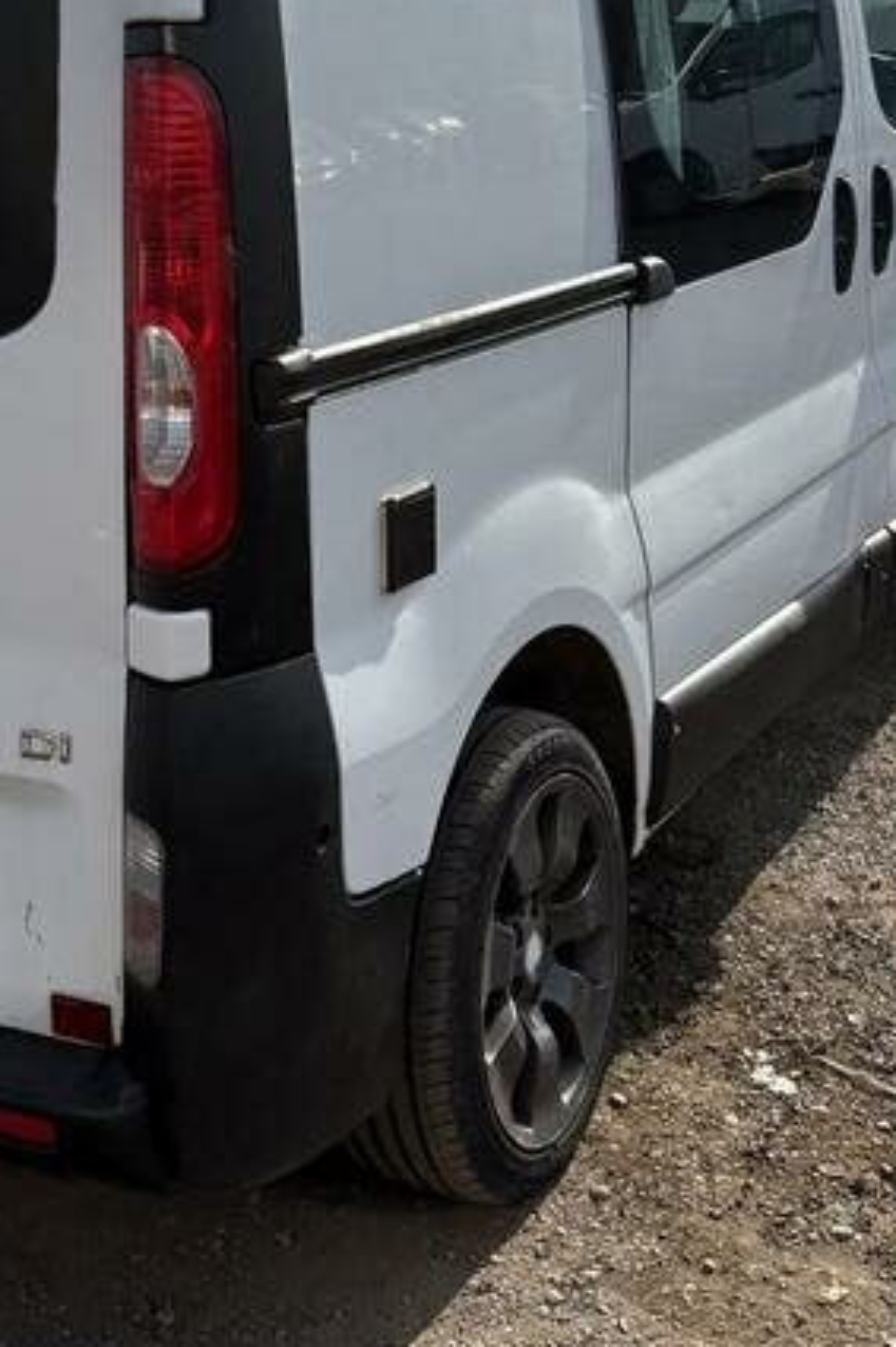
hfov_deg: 23.4
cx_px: 174
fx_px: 2130
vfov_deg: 33.1
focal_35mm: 57
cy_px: 114
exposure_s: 1/6329
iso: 50
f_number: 1.6
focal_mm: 5.96
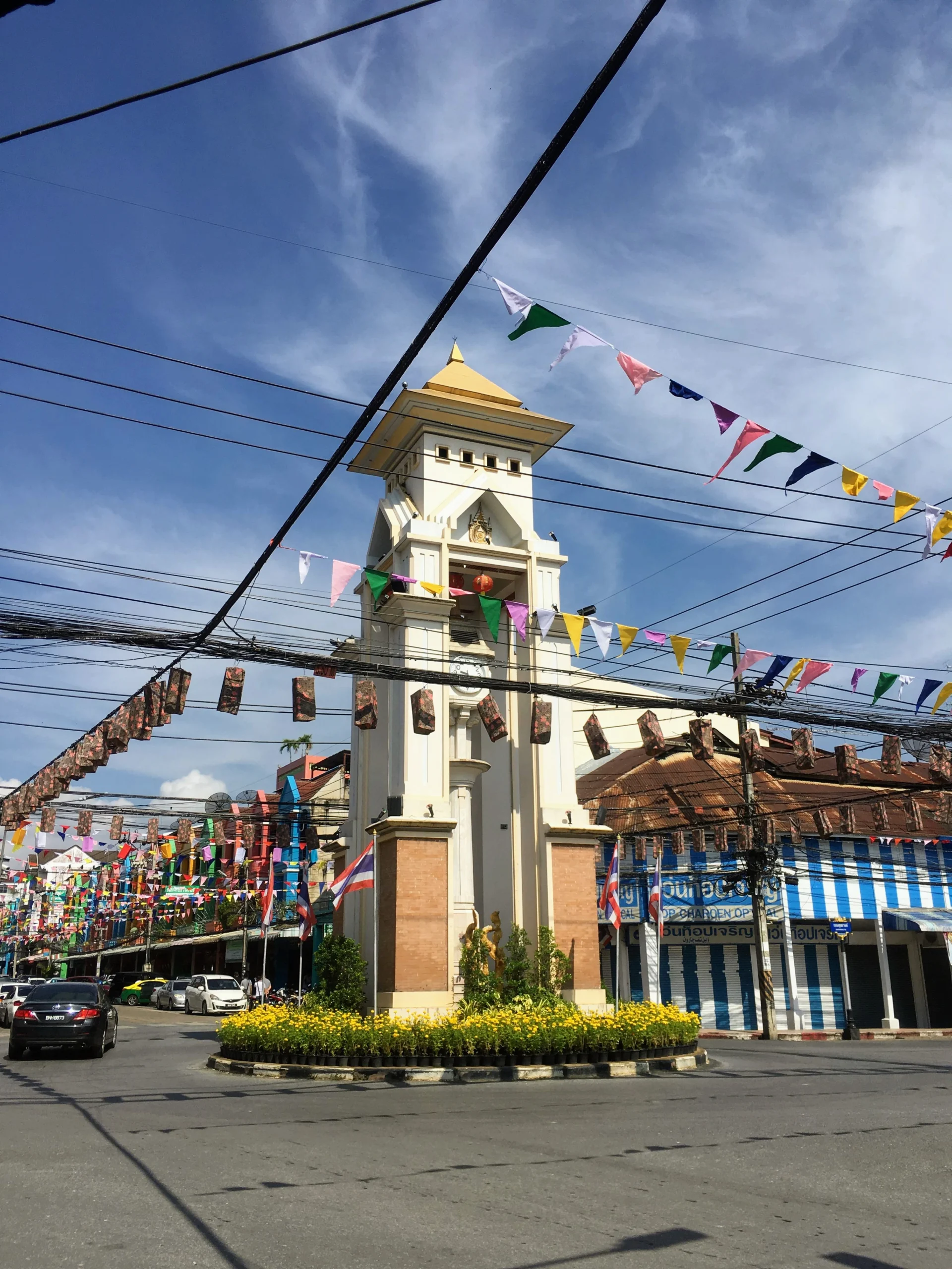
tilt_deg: +17.3
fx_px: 1063
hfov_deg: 48.2
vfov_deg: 61.7
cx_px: 476
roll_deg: +0.3
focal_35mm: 29
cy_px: 634
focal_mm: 4.15
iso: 25
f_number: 2.2
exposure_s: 1/2331
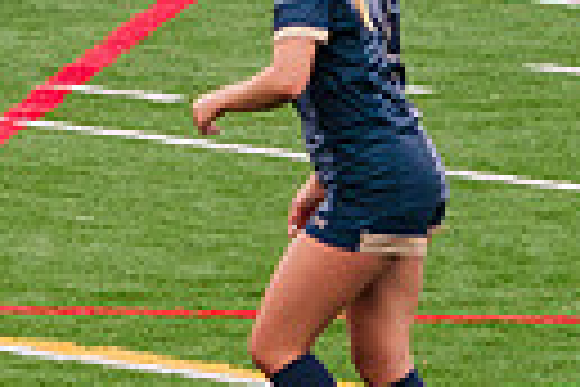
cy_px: -69
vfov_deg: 1.1
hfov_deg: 1.6
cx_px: -567
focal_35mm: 1291
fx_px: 20798
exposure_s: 1/1600
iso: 640
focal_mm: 230
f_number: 5.6
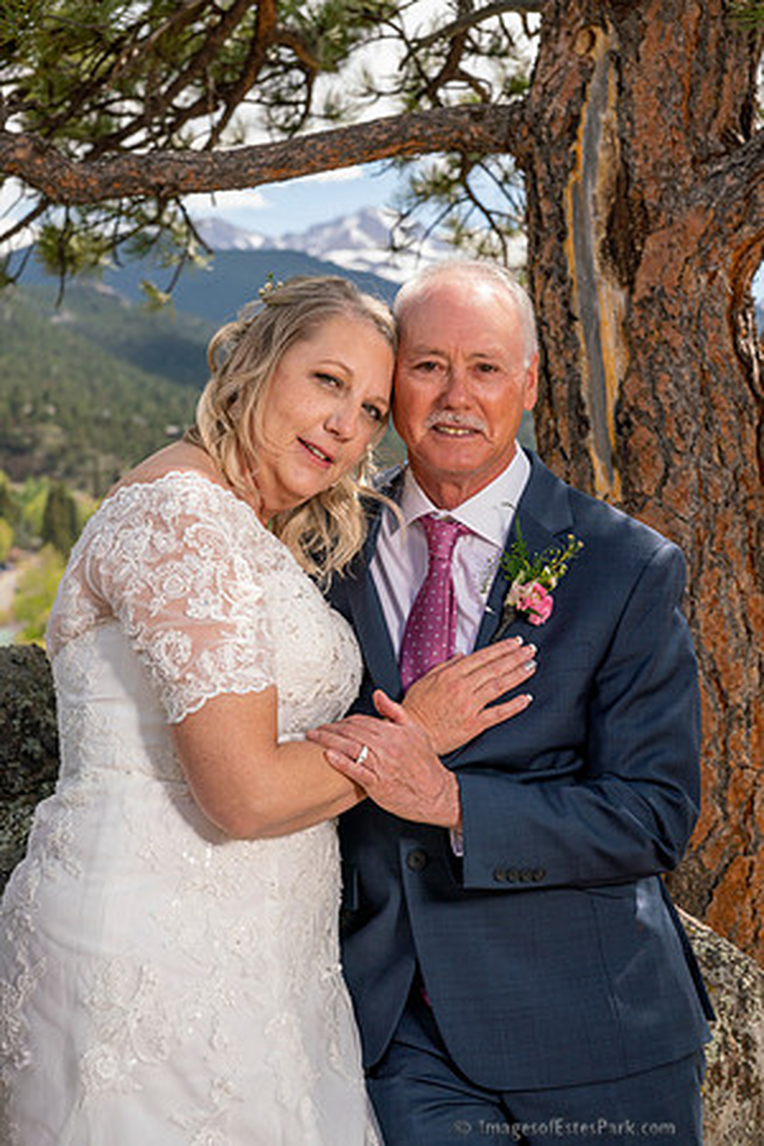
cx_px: 382
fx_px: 1910
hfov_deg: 22.6
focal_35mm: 60
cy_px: 573
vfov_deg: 33.4
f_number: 6.3
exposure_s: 1/500
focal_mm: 60
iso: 100
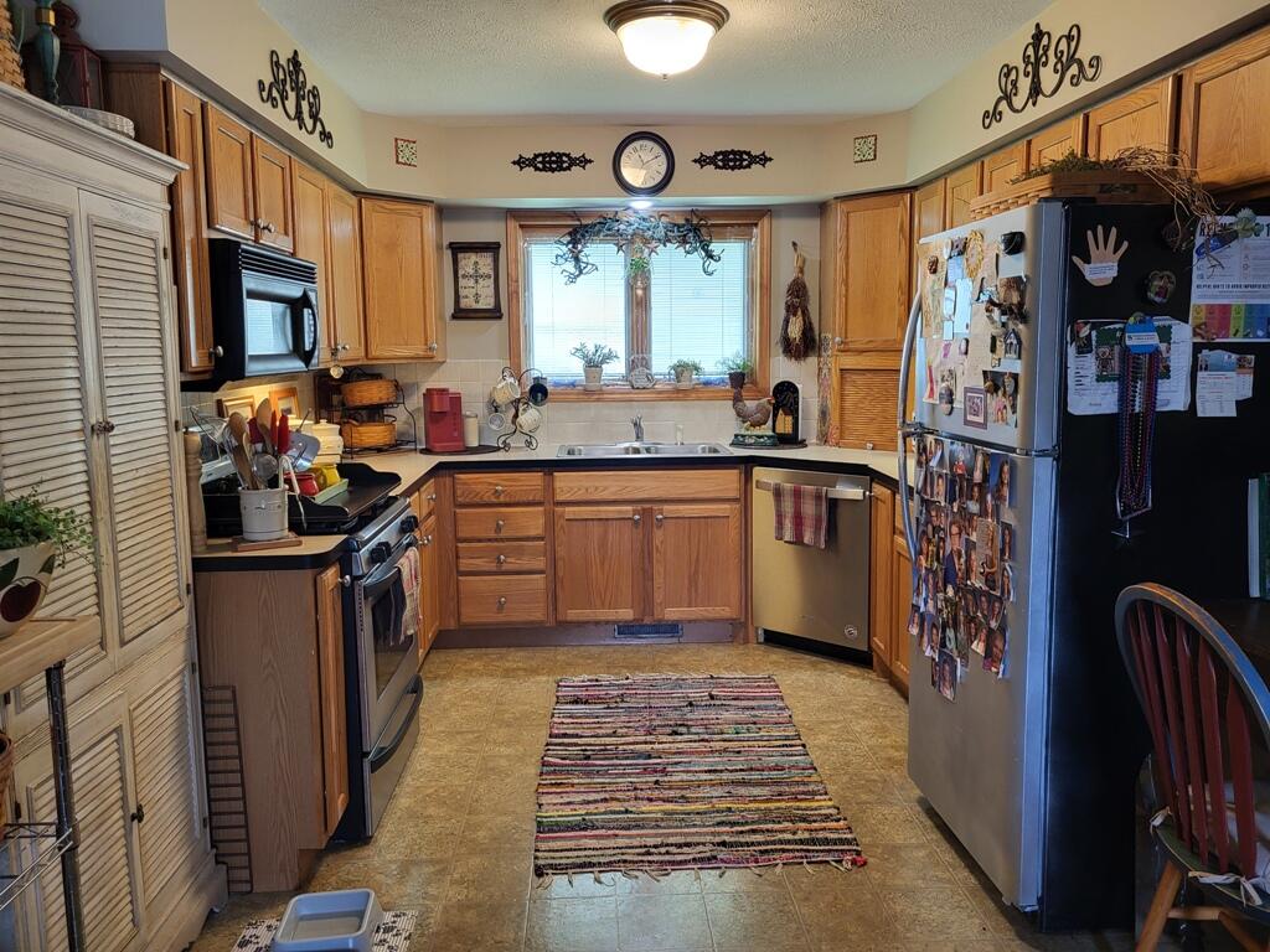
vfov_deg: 53.1
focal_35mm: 26
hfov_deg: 67.3
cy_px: 476
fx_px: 954
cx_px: 635
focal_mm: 5.4
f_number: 1.8
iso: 250
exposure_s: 1/60
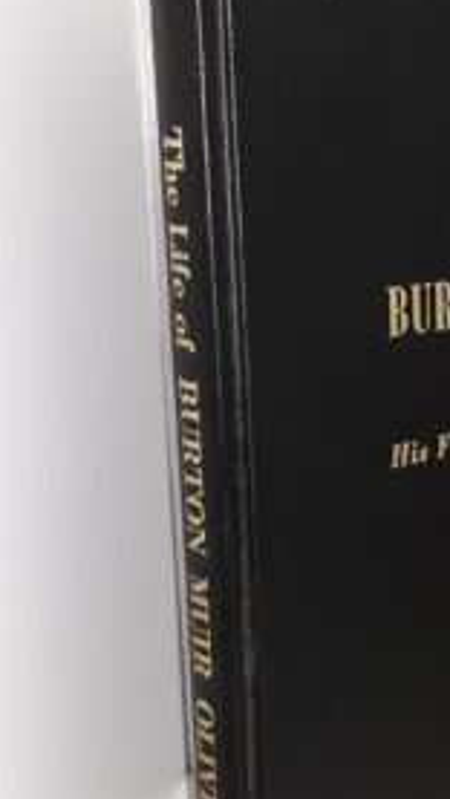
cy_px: 447
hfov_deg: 17.7
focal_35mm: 66
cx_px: 493
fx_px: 1399
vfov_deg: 31.8
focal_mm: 3.7
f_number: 1.7
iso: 50
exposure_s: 1/40
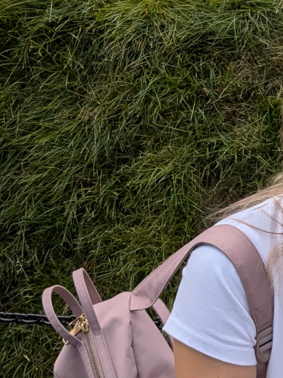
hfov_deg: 21.5
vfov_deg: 29.6
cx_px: 348
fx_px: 687
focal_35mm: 63
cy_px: 48
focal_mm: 2.74
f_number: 2.2
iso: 48
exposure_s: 1/652
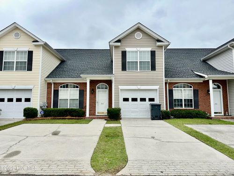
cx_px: 117
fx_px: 162
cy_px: 88
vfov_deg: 56.8
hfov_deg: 71.6
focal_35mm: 24
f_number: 1.78
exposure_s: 1/4016
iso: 80
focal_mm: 6.86
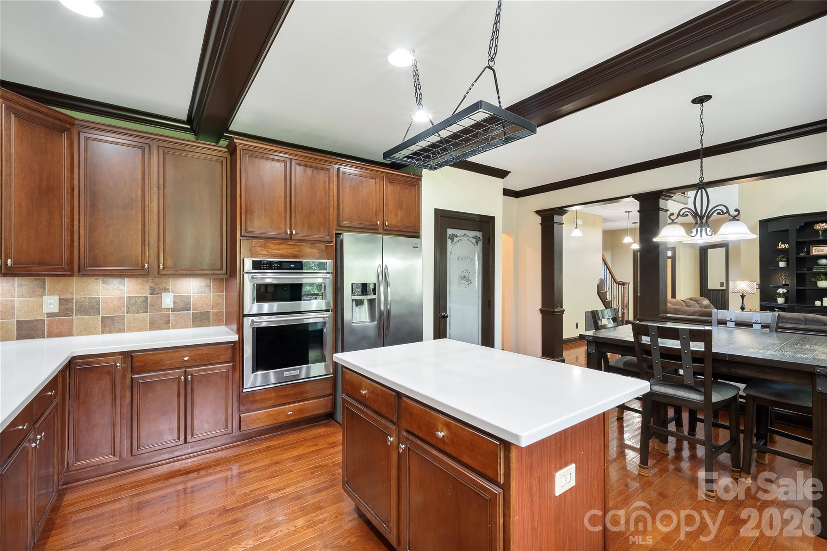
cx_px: 414
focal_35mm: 15
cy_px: 276
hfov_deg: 100.4
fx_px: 345
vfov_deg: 77.3
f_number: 11
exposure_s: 1.6
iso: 100
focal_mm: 15
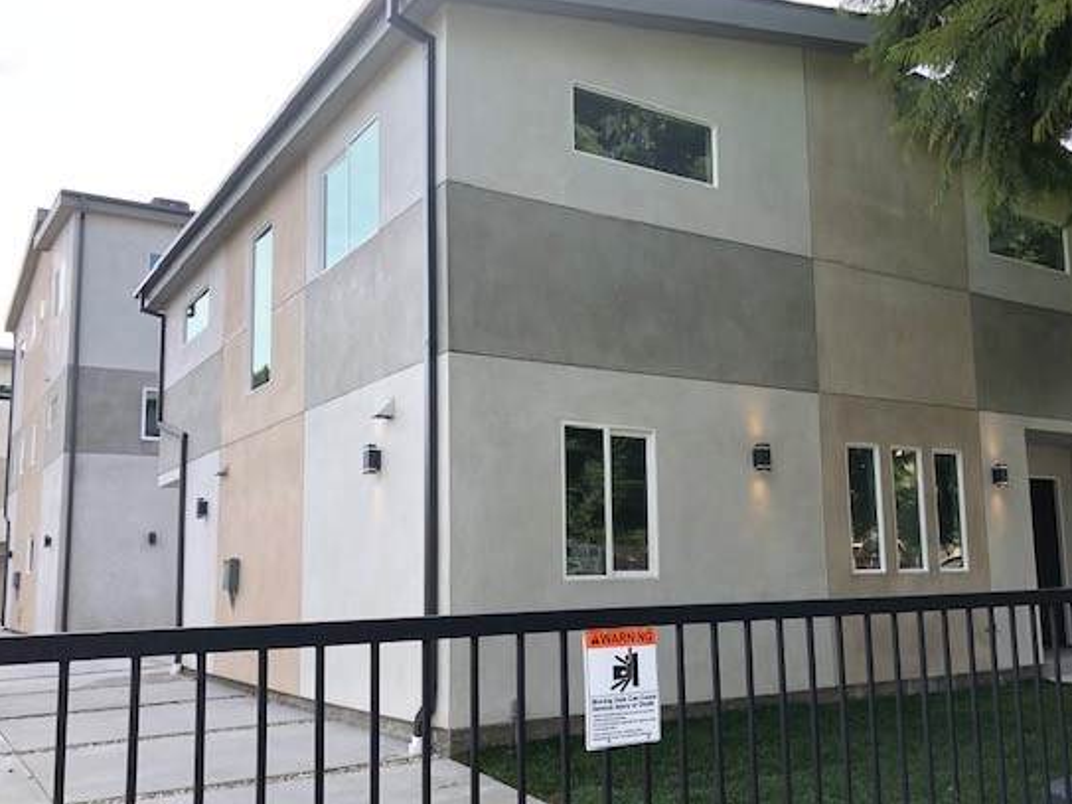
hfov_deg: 55.2
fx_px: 1022
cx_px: 612
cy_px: 427
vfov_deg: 42.9
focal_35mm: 33
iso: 20
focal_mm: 3.99
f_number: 1.8
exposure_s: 1/578
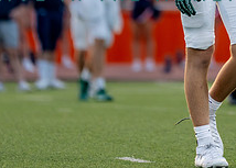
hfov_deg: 3.0
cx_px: 214
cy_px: -73
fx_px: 4579
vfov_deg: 2.1
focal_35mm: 683
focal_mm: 200
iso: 640
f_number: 2.8
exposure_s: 1/1000
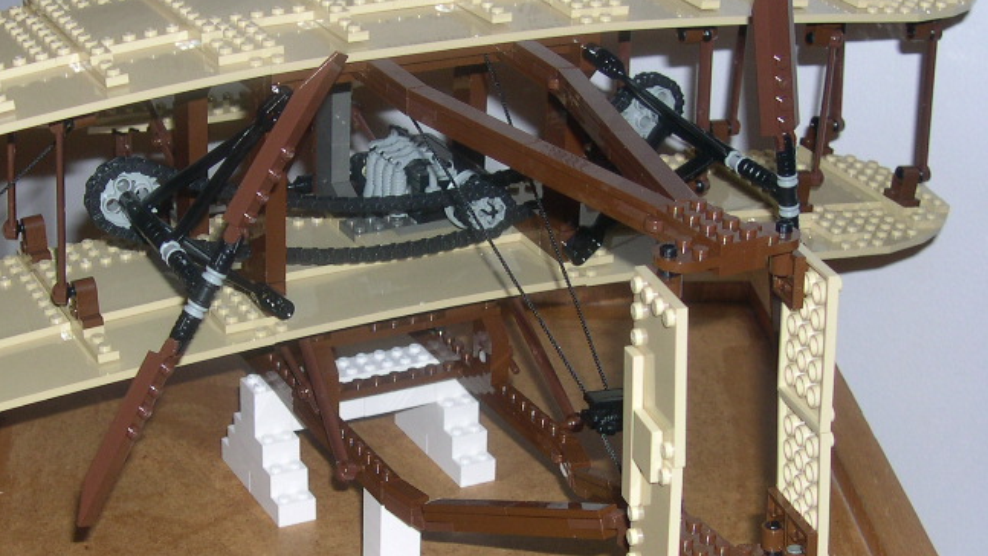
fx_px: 2122
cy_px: 348
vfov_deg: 14.9
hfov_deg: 26.1
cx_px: 354
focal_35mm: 81
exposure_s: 1/60
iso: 100
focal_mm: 10.1
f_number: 3.1
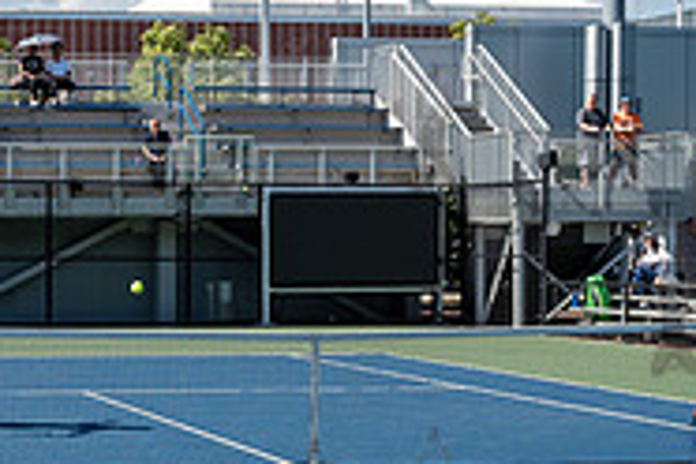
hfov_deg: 19.5
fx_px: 1933
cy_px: 309
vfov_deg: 13.7
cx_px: -72
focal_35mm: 100
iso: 200
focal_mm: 31
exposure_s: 1/1250
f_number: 4.5
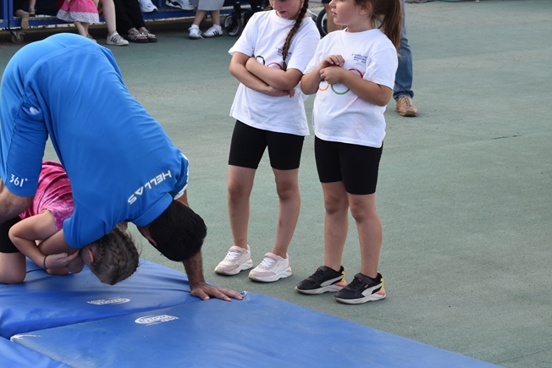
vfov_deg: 12.1
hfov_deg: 18.0
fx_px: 1733
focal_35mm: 113
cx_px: 127
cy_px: 144
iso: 320
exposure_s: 1/250
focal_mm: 48
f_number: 5.6
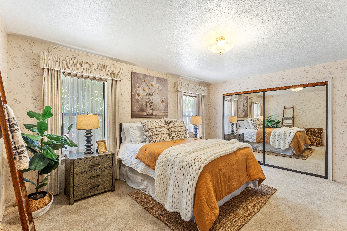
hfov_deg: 96.7
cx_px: 174
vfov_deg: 73.7
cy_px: 116
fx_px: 154
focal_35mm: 16
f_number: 8
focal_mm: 16
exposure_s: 1/2.5
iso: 320
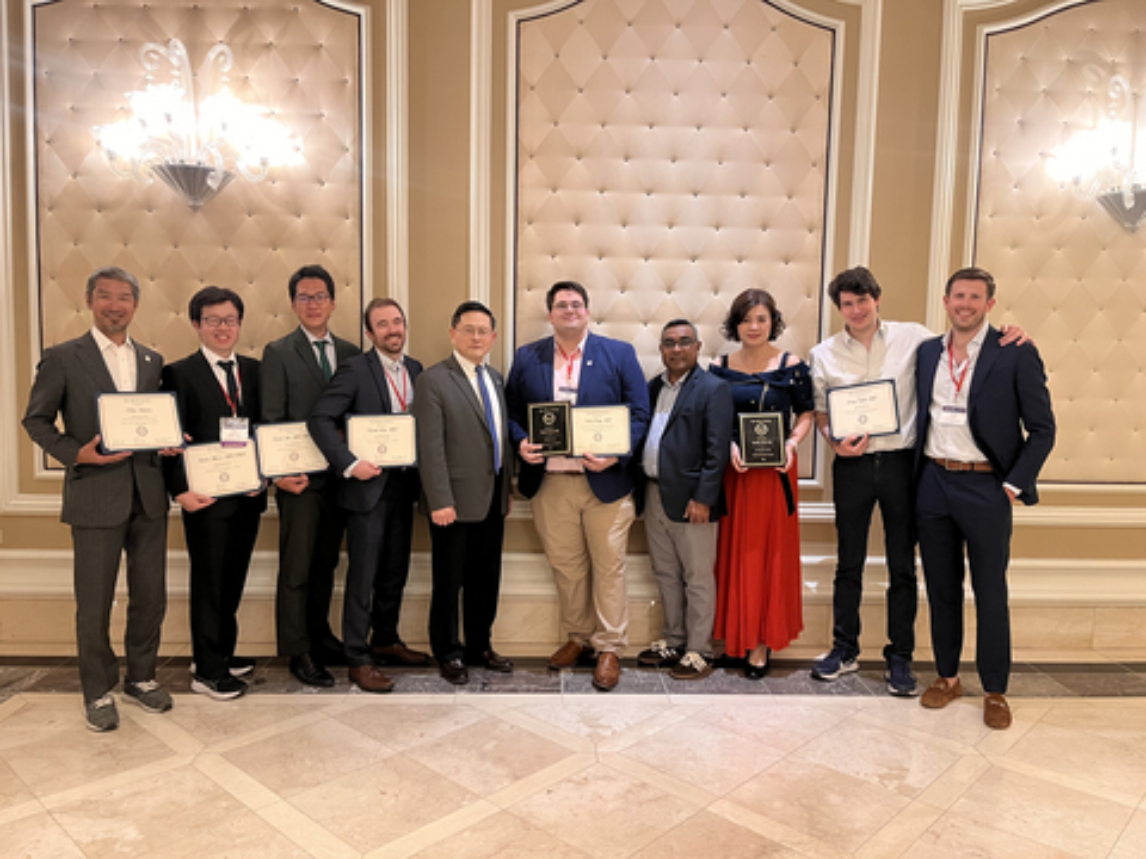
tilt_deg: -5.3
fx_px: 861
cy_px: 430
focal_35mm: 26
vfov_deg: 53.1
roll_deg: -0.5
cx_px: 573
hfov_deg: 67.3
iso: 250
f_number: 1.6
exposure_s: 1/60
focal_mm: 5.1
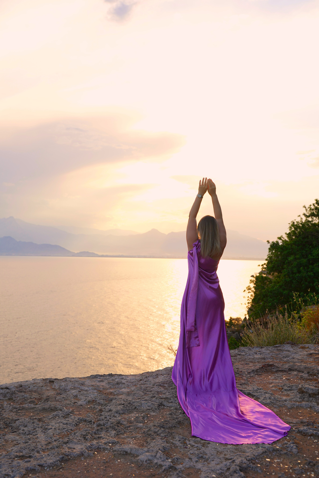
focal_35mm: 39
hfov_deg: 34.2
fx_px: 518
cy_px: 239
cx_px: 160
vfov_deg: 49.6
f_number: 4.5
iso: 125
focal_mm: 39
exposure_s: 1/320
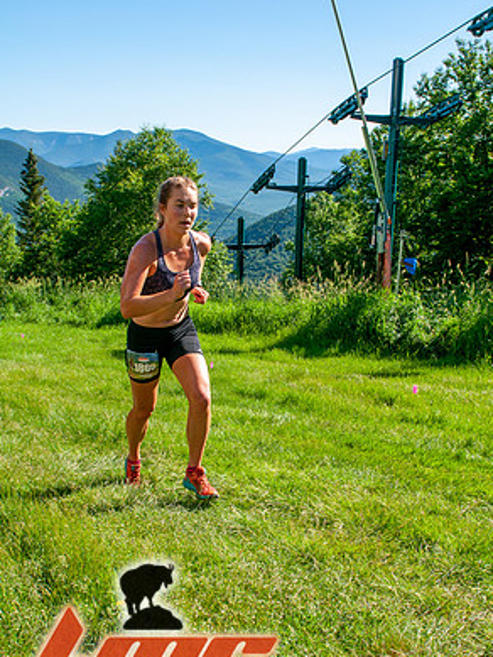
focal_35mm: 40
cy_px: 372
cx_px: 249
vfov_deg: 46.7
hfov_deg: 36.0
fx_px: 759
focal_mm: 24
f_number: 8
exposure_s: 1/400
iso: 200
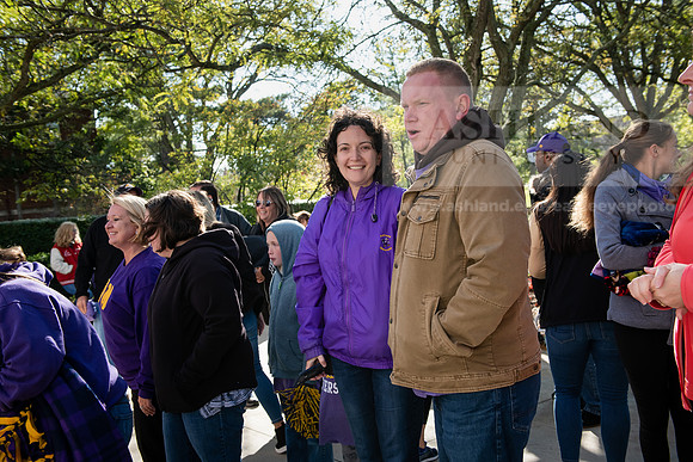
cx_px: 346
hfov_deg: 50.7
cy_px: 231
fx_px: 732
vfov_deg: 35.1
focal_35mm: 38
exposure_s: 1/500
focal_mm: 38
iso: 400
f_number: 5.6
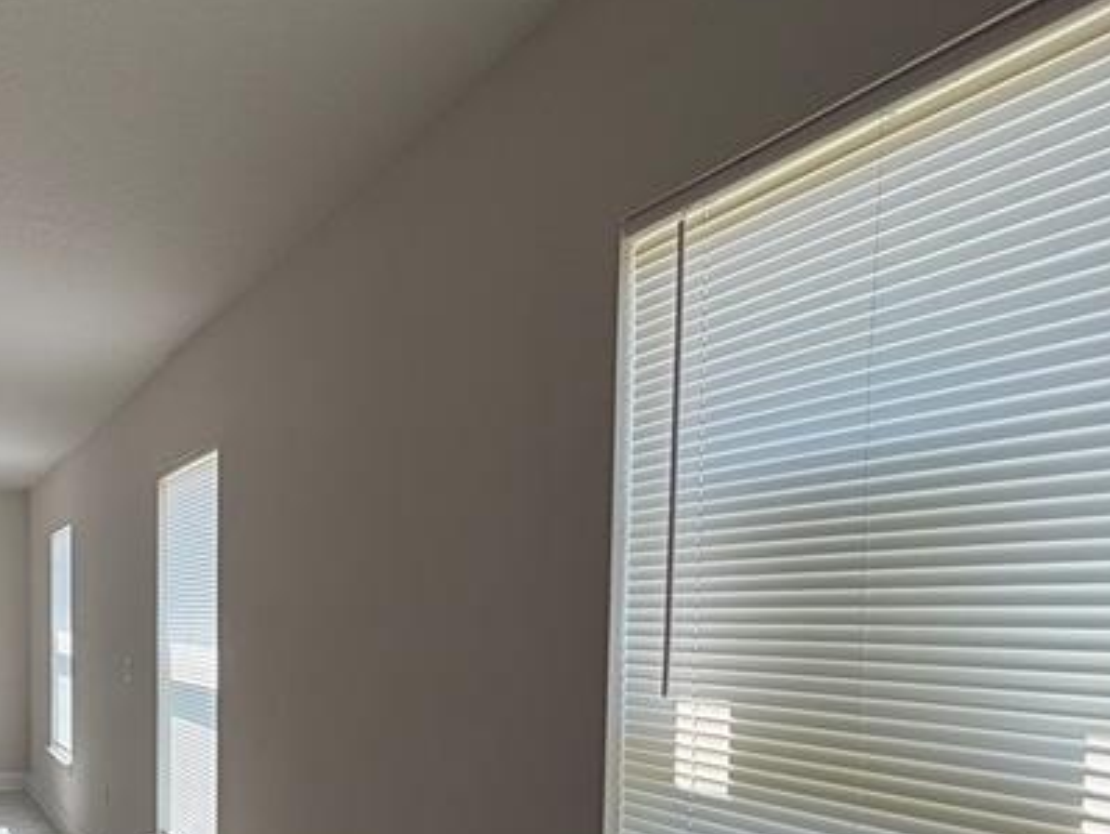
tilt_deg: -4.6
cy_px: 695
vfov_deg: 37.9
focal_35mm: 36
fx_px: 1155
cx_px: 67
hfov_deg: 45.4
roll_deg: +0.3
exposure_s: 1/121
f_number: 2.2
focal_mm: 2.22
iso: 64
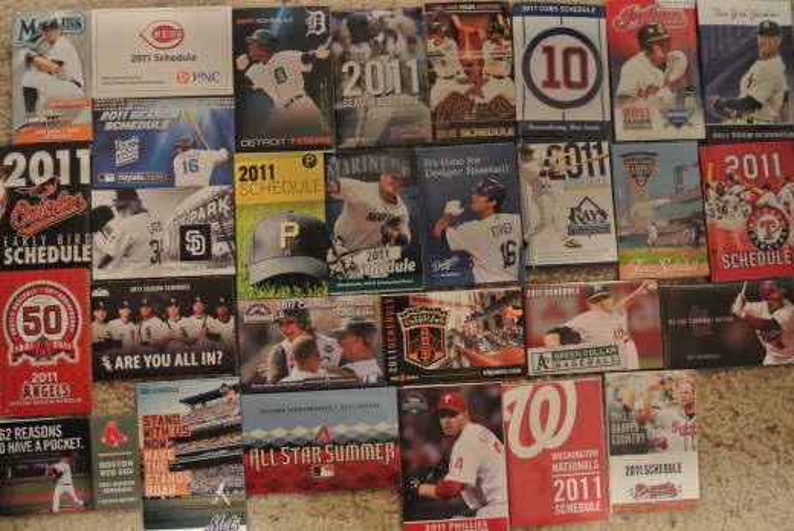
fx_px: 817
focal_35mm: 37
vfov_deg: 36.0
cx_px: 397
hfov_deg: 51.8
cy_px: 266
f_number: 4
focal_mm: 14
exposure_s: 1/13
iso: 1600
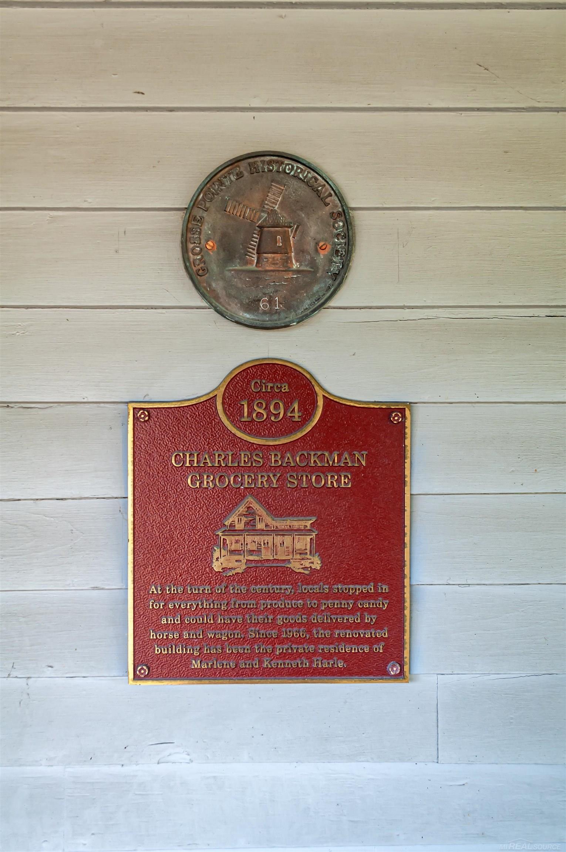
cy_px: 426
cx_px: 283
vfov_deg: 57.3
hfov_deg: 39.9
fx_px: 780
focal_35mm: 33
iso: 400
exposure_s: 1/60
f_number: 5.6
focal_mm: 22
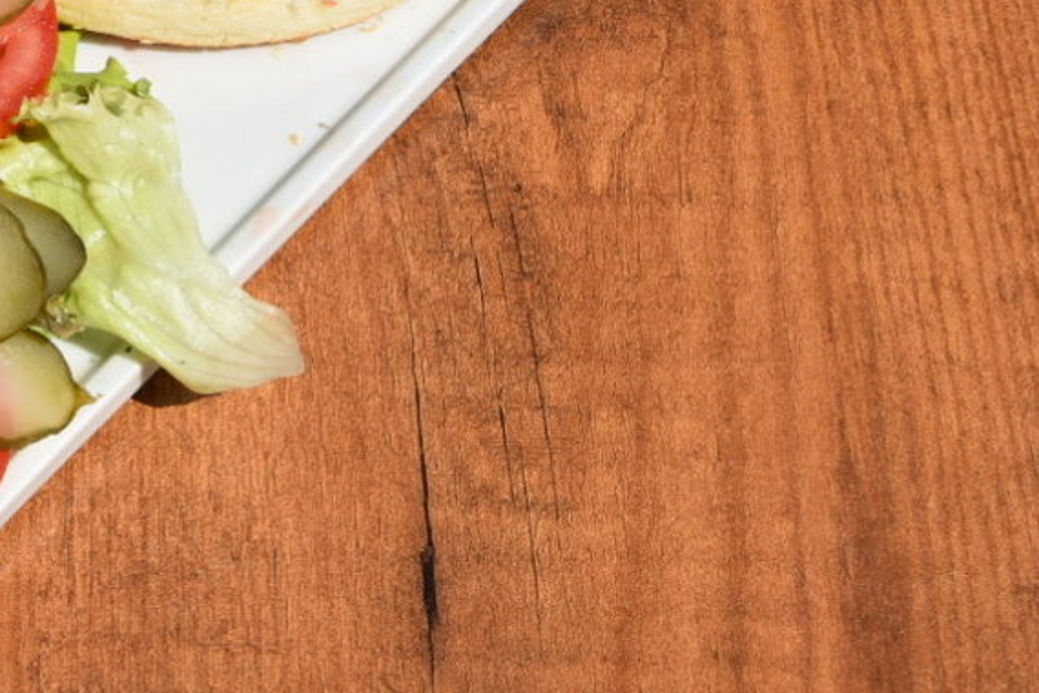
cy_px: -227
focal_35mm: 101
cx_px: 33
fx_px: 2915
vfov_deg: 13.1
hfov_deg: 19.7
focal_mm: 24
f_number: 11
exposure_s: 1/500
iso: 200
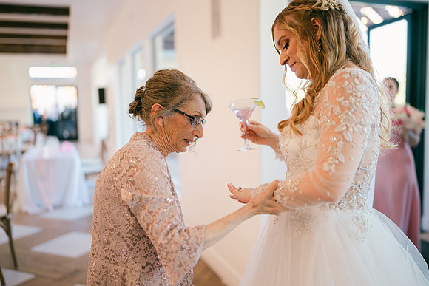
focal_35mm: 35
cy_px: 143
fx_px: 417
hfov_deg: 54.4
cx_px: 214
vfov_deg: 37.9
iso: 64
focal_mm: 35
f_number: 1.2
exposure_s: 1/125
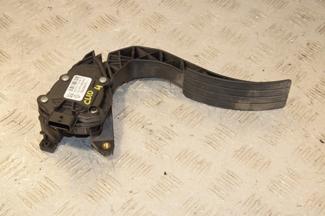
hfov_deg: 28.1
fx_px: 650
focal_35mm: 72
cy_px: 108
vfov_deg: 18.9
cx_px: 162
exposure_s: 1/200
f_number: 9
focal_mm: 48
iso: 800
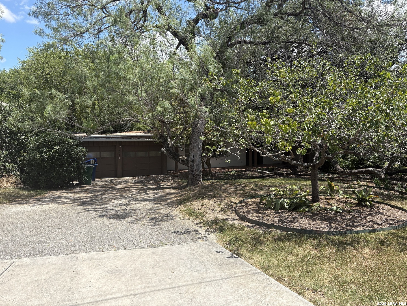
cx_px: 204
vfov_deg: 53.1
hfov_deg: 67.3
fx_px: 306
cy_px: 153
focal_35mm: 26
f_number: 1.6
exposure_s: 1/2208
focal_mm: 5.96
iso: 50
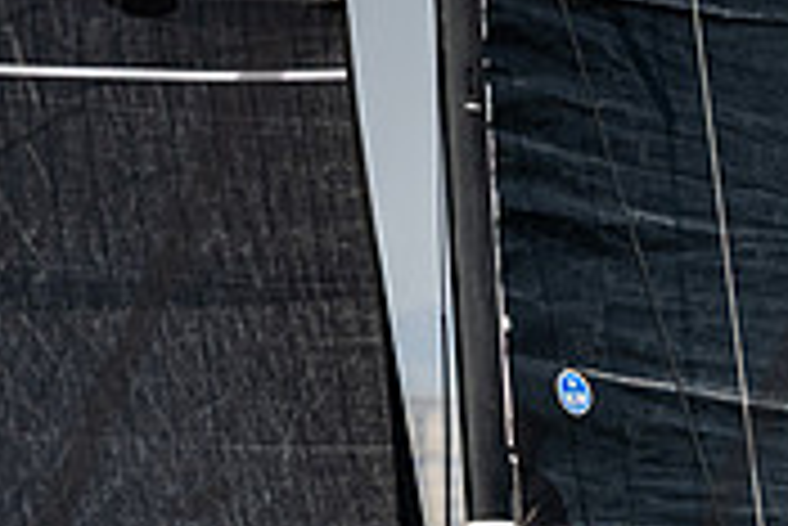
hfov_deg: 1.3
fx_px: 33626
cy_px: 680
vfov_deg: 0.9
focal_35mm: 1535
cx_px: 1128
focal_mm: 400
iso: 500
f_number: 5.6
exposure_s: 1/4000
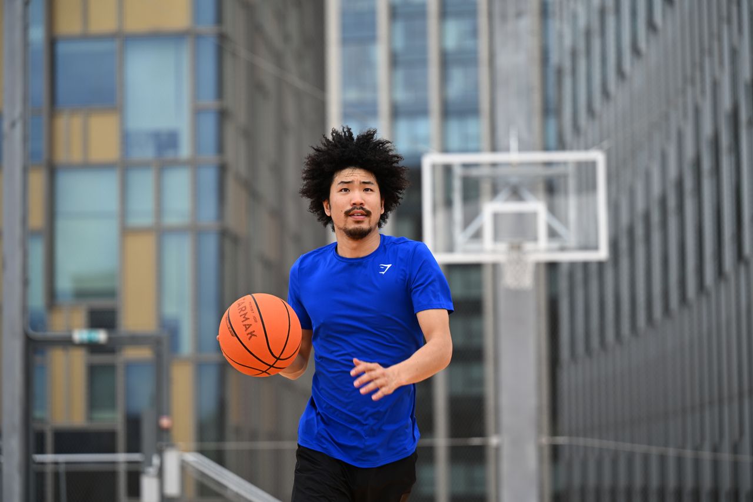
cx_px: 376
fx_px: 2405
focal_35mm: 115
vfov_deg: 11.9
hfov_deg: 17.8
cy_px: 251
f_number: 2.8
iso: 100
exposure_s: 1/800
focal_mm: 115
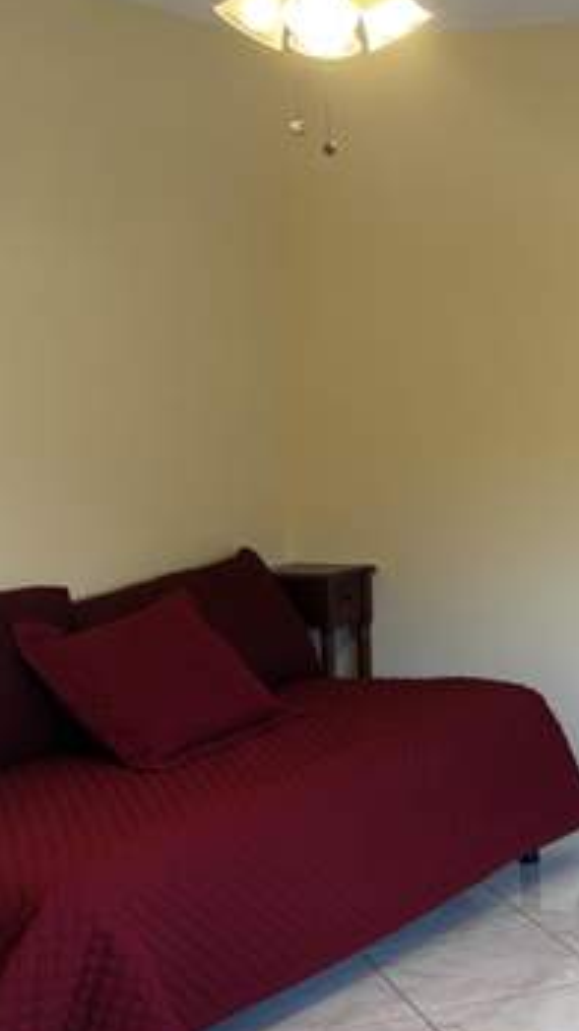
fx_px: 1776
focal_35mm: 65
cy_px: 541
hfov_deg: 17.5
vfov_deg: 32.4
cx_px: 730
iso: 125
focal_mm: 5.96
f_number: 1.6
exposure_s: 1/120
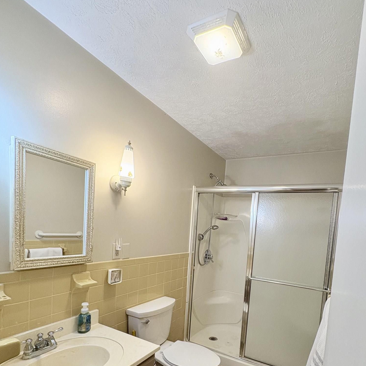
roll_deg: -4.4
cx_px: 208
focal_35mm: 19
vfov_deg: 75.0
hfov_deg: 77.3
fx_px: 227
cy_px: 247
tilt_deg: -3.6
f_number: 2.2
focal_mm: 2.22
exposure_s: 1/60
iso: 250
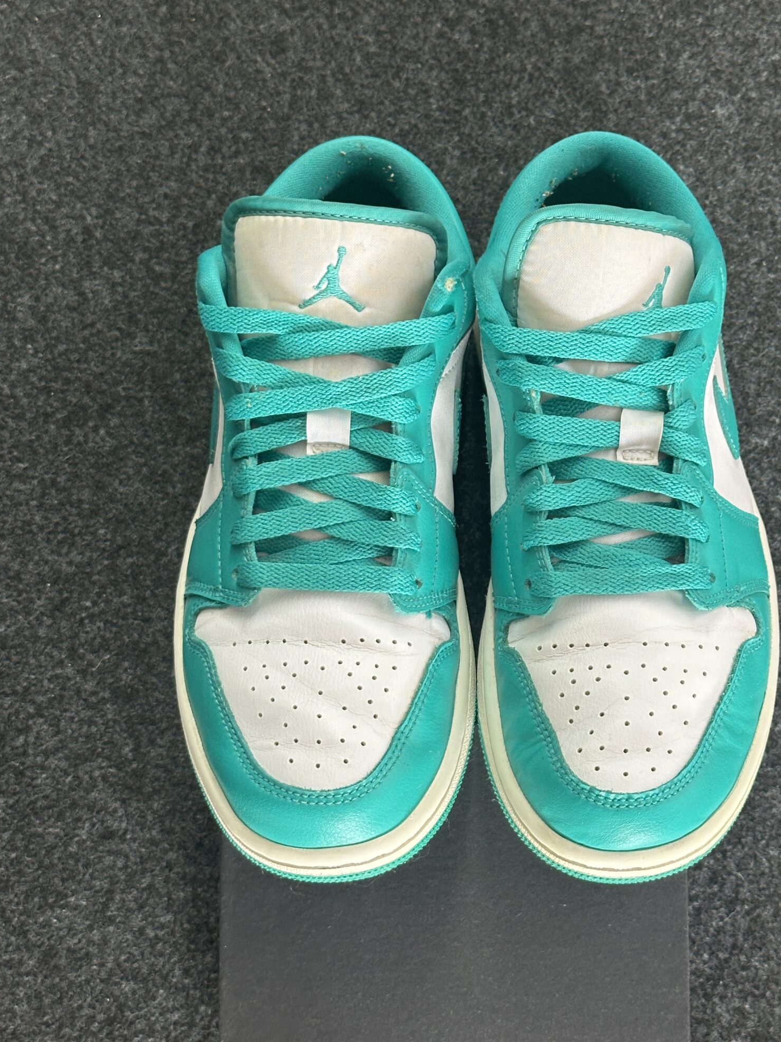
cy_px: 504
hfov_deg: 23.6
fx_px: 1866
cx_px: 498
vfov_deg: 31.2
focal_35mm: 62
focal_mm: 6.86
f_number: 1.78
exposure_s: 1/50
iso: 160
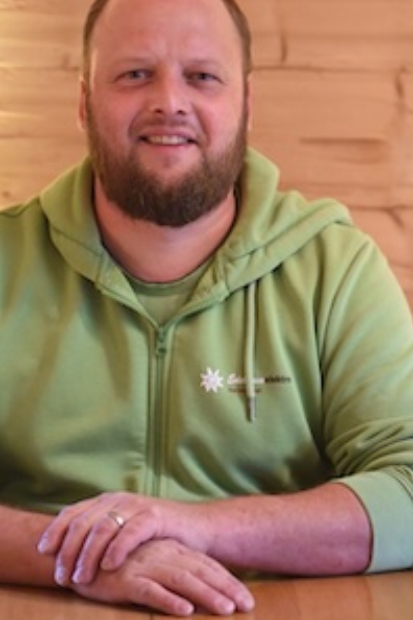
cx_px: 177
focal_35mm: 159
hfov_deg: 8.6
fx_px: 2736
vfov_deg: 12.9
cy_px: 167
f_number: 4
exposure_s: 1/125
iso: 8000
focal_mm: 105
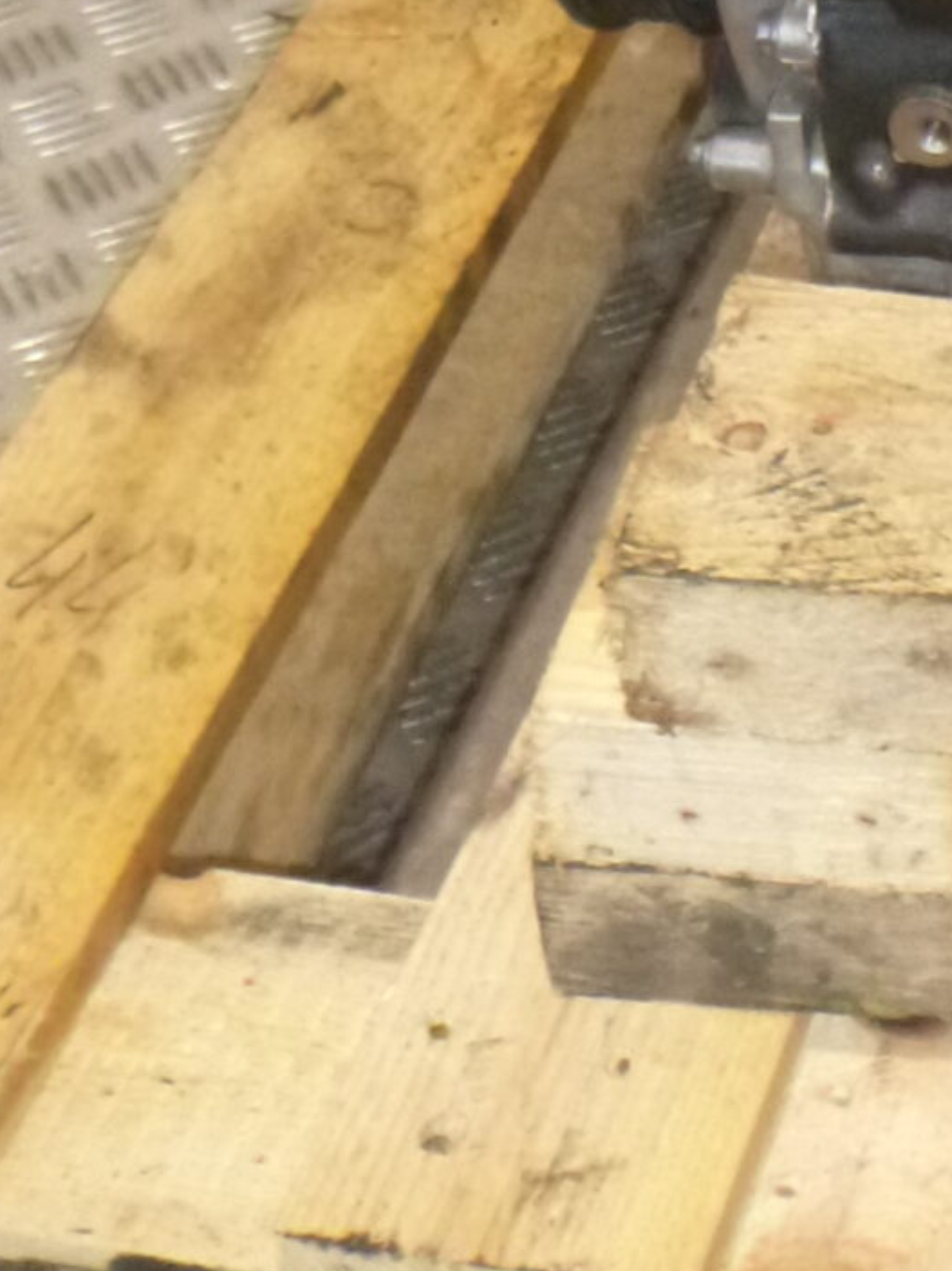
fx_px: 3338
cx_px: 1593
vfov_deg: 19.6
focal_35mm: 91
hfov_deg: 14.6
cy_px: -457
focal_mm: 4.5
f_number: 3.9
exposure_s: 1/60
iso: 400
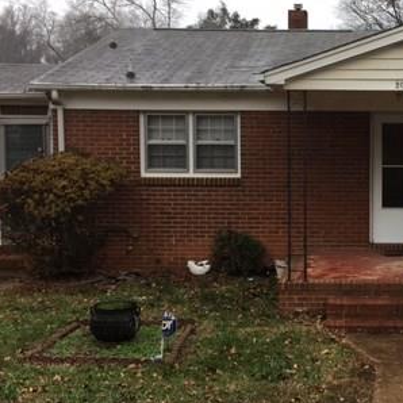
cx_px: 357
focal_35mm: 55
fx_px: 724
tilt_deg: -3.3
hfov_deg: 29.9
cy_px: 191
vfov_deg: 31.1
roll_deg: -0.9
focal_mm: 4.15
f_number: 2.2
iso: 25
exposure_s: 1/120
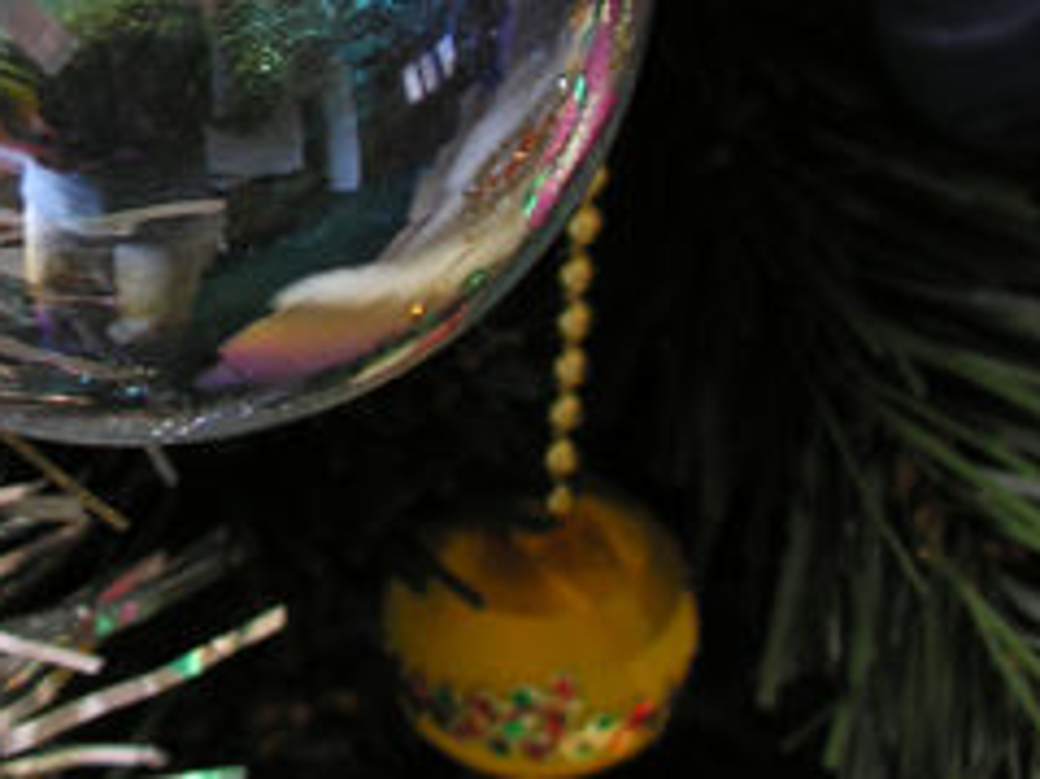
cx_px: -17
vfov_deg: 11.1
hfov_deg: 14.7
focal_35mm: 132
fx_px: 3964
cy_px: 41
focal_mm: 8.9
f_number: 2.8
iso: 62
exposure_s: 1/3.8
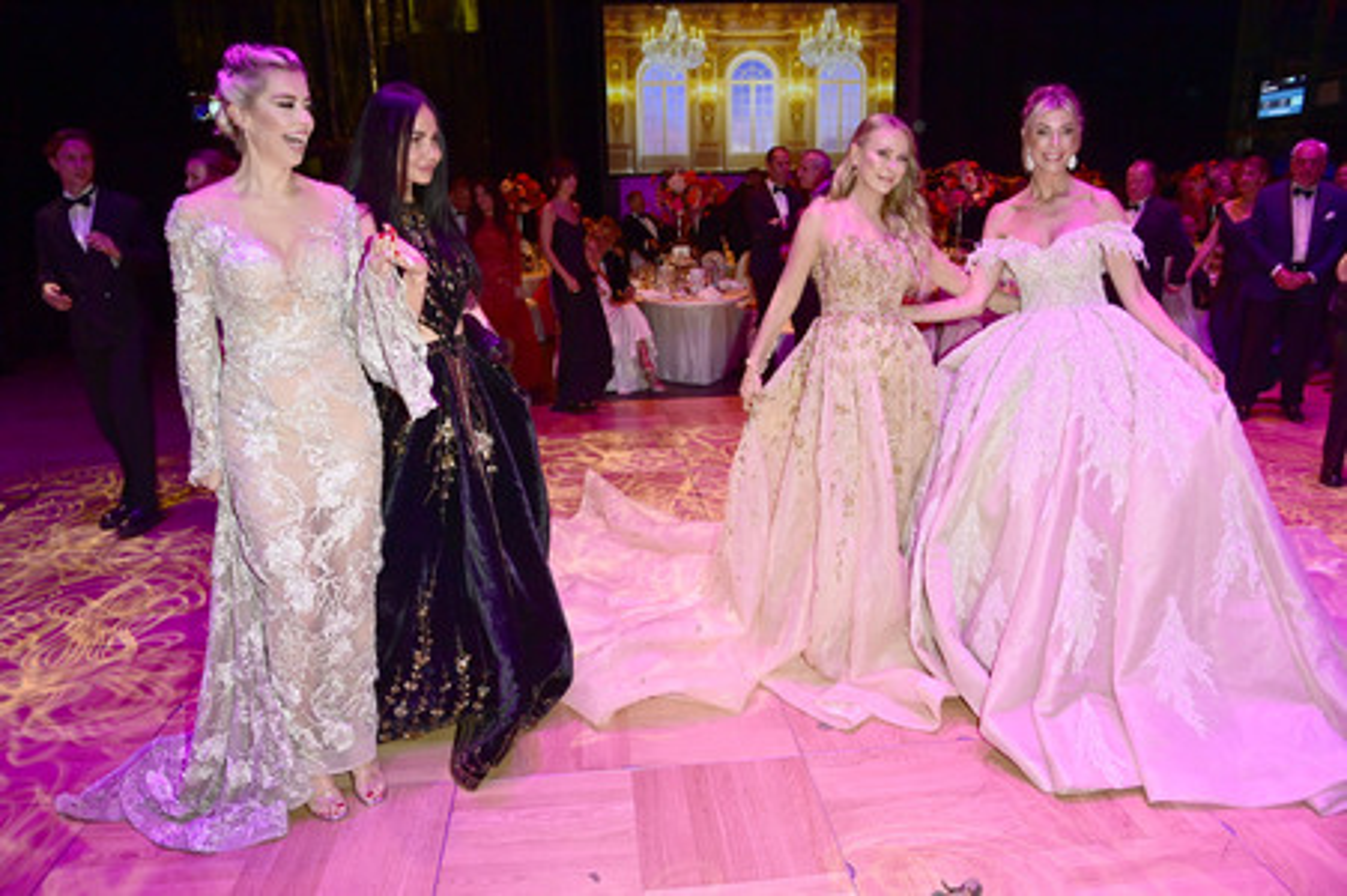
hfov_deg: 73.8
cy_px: 448
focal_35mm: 24
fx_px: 897
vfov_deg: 53.1
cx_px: 674
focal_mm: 24
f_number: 8
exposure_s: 1/60
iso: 2500
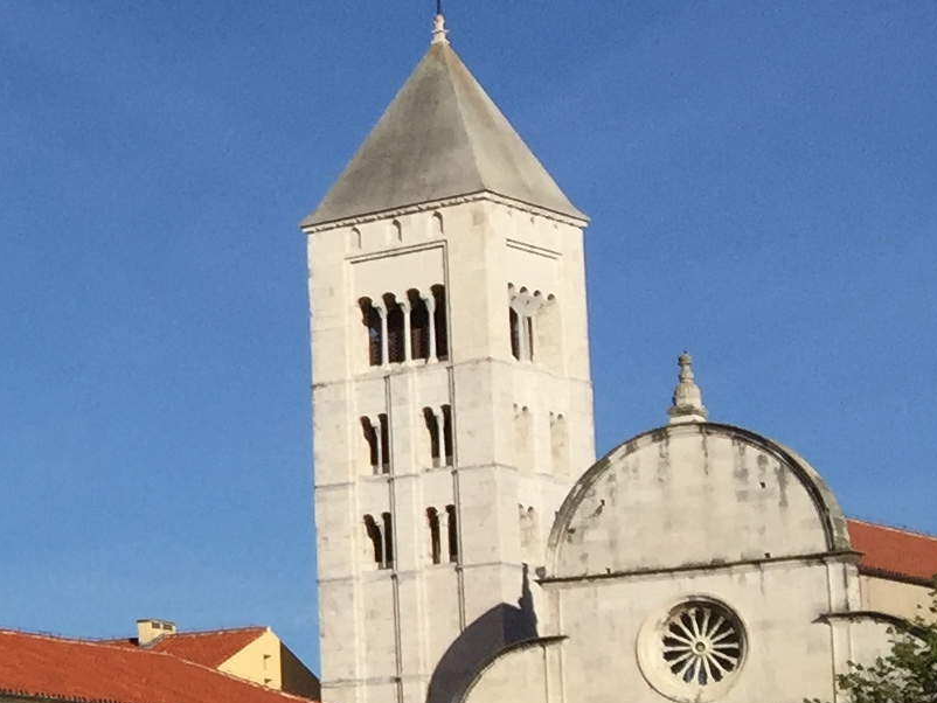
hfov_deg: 14.3
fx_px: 3195
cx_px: -862
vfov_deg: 12.5
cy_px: 551
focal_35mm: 118
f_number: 2.2
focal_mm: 4.15
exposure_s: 1/4950
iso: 32
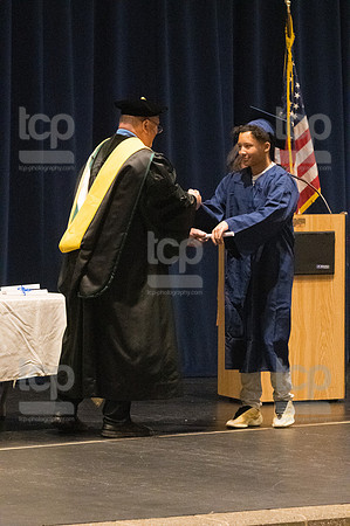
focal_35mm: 217
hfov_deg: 6.3
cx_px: 175
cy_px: 263
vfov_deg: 9.5
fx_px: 3172
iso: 8000
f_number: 4.5
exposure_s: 1/250
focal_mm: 145
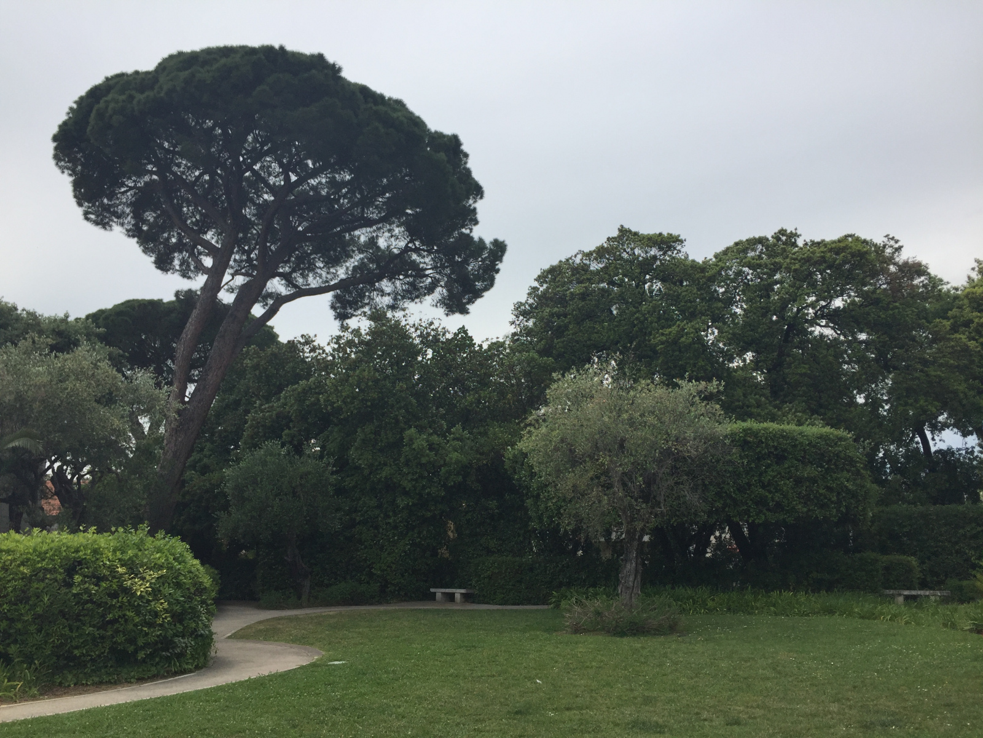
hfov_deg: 61.7
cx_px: 492
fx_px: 824
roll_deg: -0.8
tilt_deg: +11.4
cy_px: 369
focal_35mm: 29
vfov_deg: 48.2
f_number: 2.2
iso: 32
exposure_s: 1/3049
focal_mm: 4.15
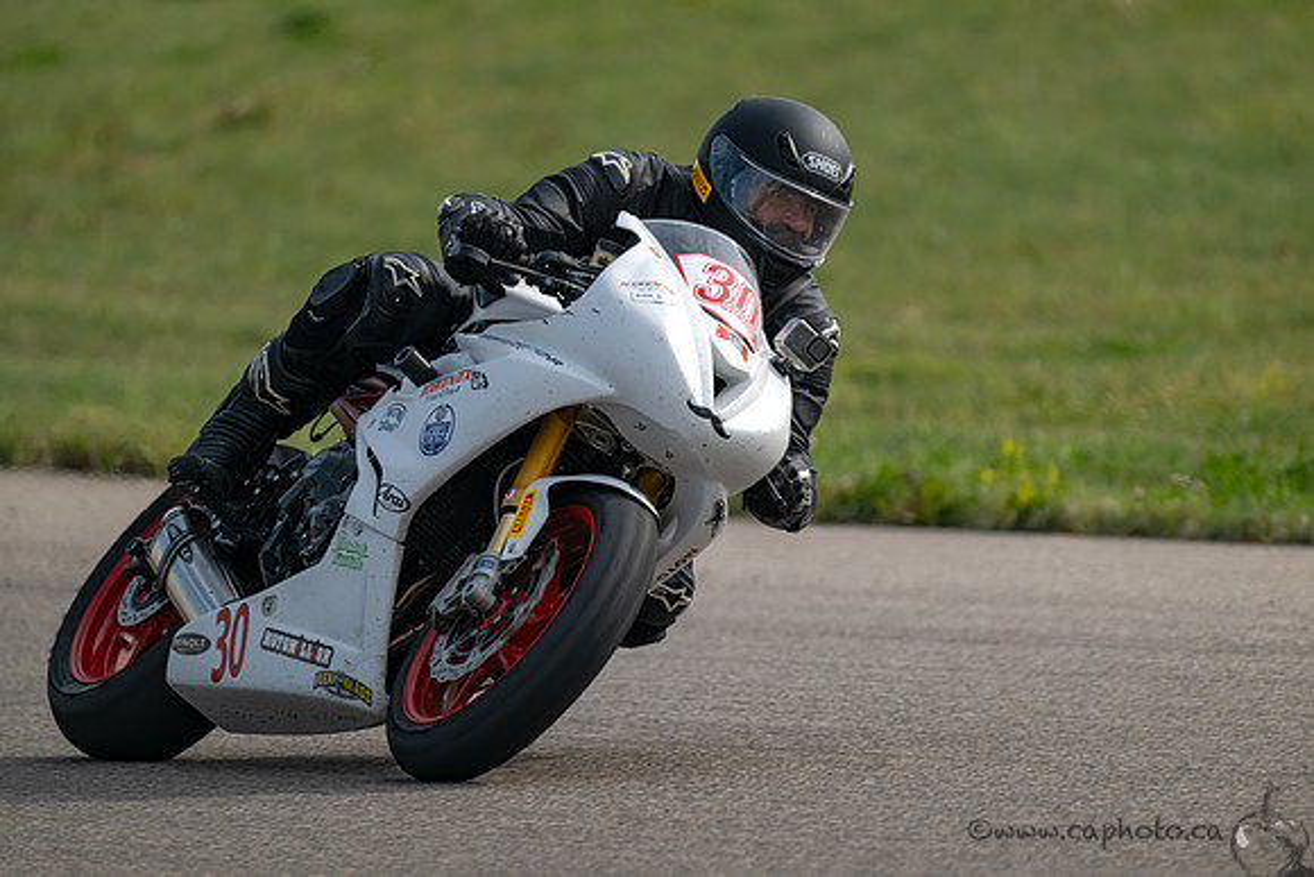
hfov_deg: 3.4
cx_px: 657
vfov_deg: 2.3
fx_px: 21904
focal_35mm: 600
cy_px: 438
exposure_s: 1/1250
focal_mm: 600
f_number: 6.3
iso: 220
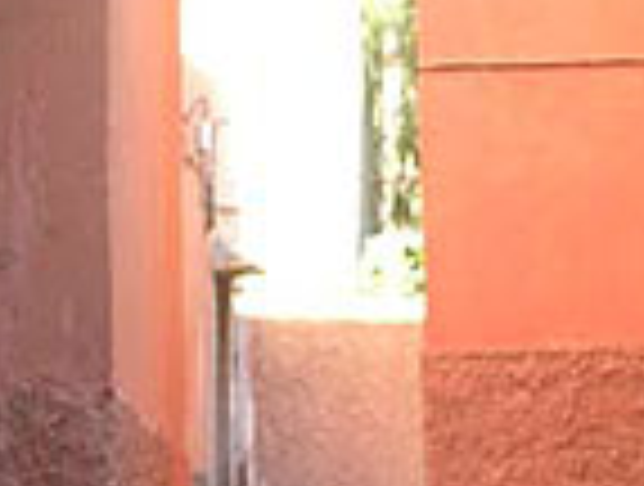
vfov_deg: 4.2
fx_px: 6677
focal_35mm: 358
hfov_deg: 5.5
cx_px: 414
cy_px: 706
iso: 128
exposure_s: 1/30
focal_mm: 24
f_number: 4.9
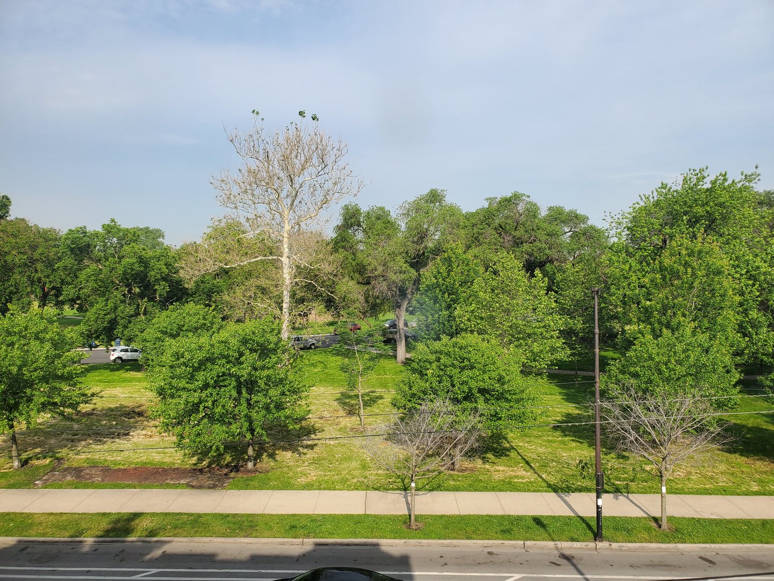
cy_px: 290
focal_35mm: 26
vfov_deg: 53.1
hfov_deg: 67.3
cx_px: 387
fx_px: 581
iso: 50
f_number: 2.4
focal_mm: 4.3
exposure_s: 1/1024
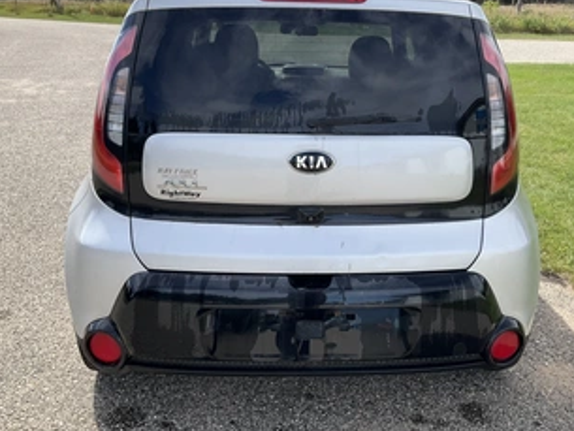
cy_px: 192
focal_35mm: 38
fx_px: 630
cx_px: 327
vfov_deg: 37.7
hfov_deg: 48.8
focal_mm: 3
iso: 25
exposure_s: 1/1015
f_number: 1.8
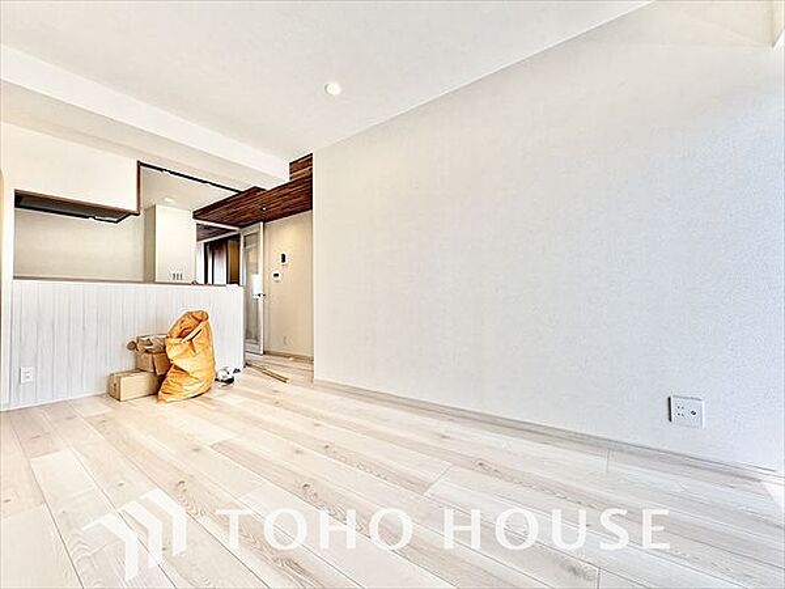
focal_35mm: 14
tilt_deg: +2.1
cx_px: 392
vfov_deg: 85.7
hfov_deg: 102.1
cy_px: 294
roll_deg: +1.6
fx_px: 317
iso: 40
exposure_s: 1/203
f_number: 2.2
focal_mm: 2.22
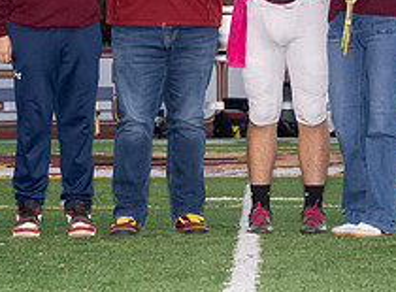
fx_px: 3367
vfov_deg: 5.0
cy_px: -59
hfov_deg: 6.7
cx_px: 347
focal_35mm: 296
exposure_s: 1/200
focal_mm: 70
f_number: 4.5
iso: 1000
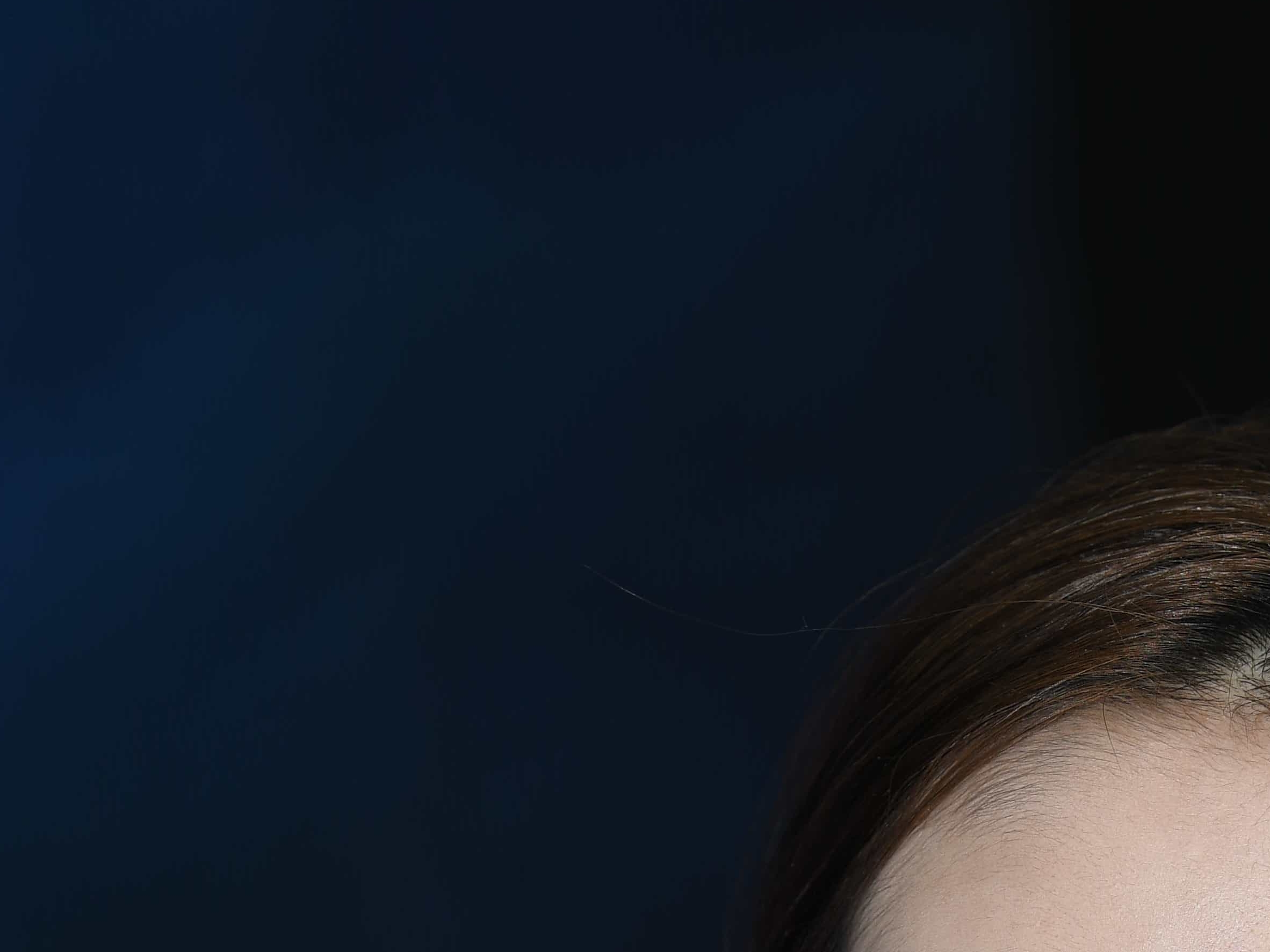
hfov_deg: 4.9
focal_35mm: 403
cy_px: 1952
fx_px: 14785
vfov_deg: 3.7
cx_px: 1345
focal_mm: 120
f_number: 4.5
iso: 160
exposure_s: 1/200
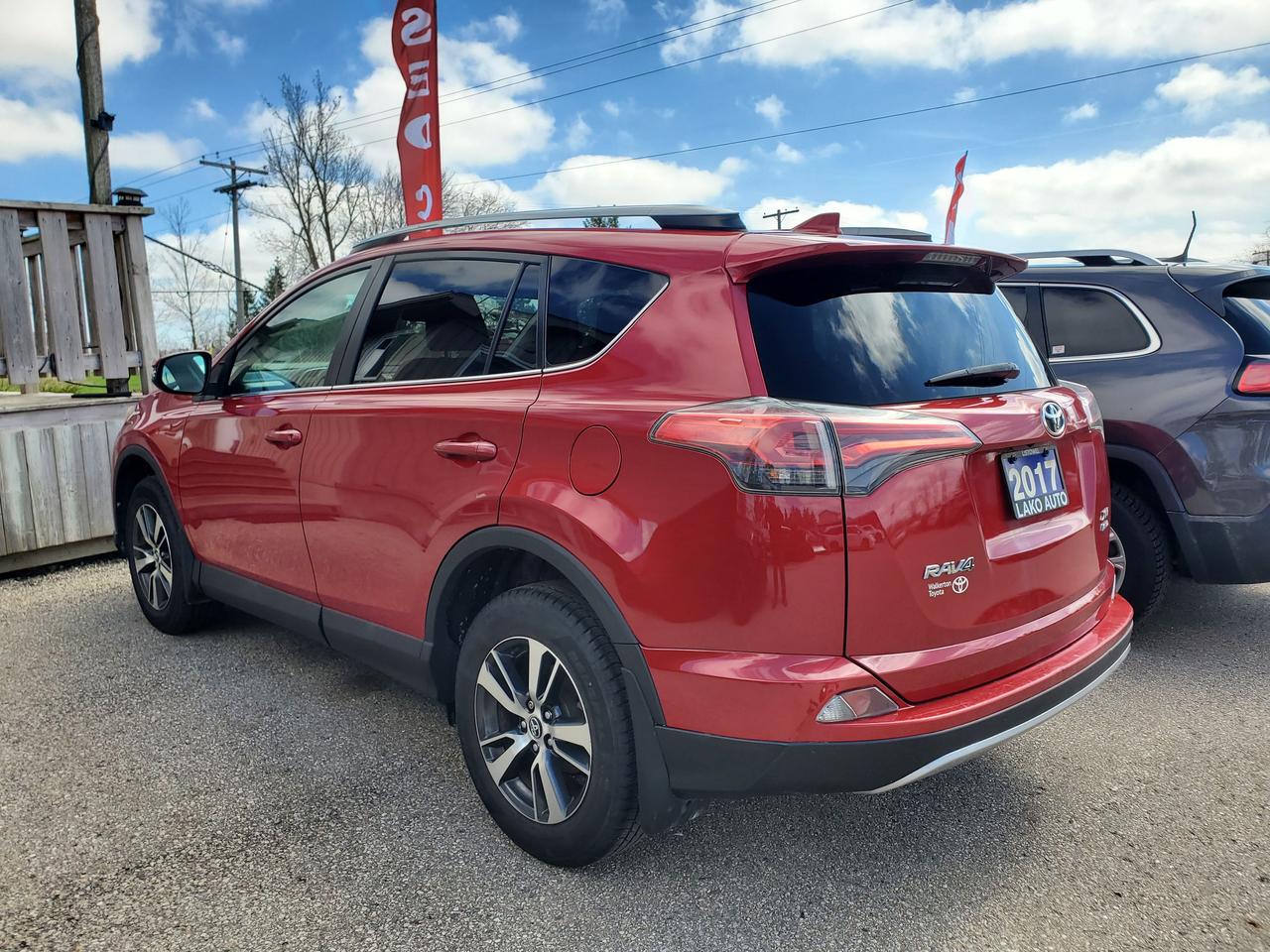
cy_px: 476
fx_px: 954
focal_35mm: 26
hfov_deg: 67.3
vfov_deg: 53.1
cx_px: 635
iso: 50
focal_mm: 4.3
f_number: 2.4
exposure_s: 1/1170
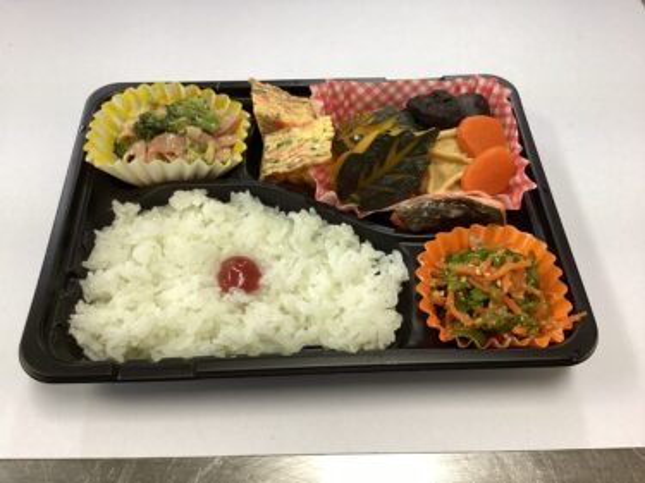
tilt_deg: -54.9
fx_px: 577
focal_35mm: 31
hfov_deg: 58.4
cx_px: 322
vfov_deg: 45.4
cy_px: 242
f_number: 2.4
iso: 125
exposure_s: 1/50
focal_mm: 3.3
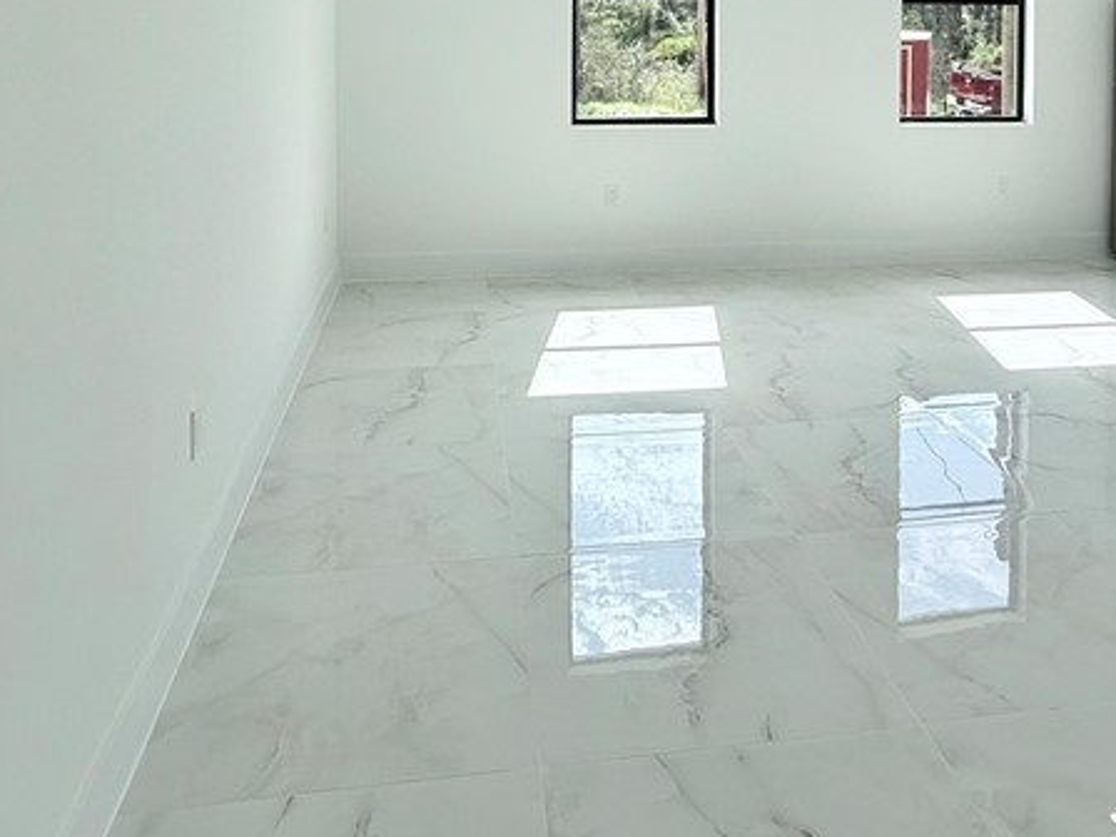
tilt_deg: -0.3
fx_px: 1032
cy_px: 47
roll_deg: +0.2
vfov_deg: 40.1
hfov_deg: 56.6
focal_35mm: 32
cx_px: 630
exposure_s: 1/559
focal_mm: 2.22
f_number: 2.2
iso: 50
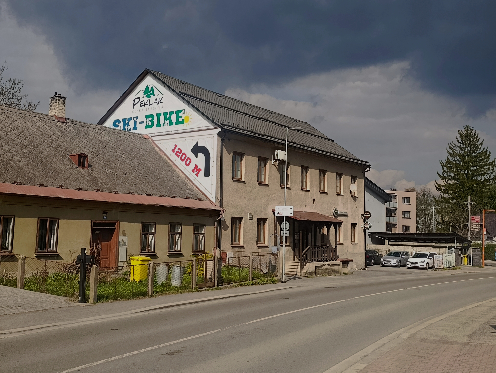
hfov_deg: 50.1
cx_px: 248
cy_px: 186
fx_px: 531
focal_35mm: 37
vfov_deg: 38.8
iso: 50
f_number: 1.65
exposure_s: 1/613
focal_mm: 6.11
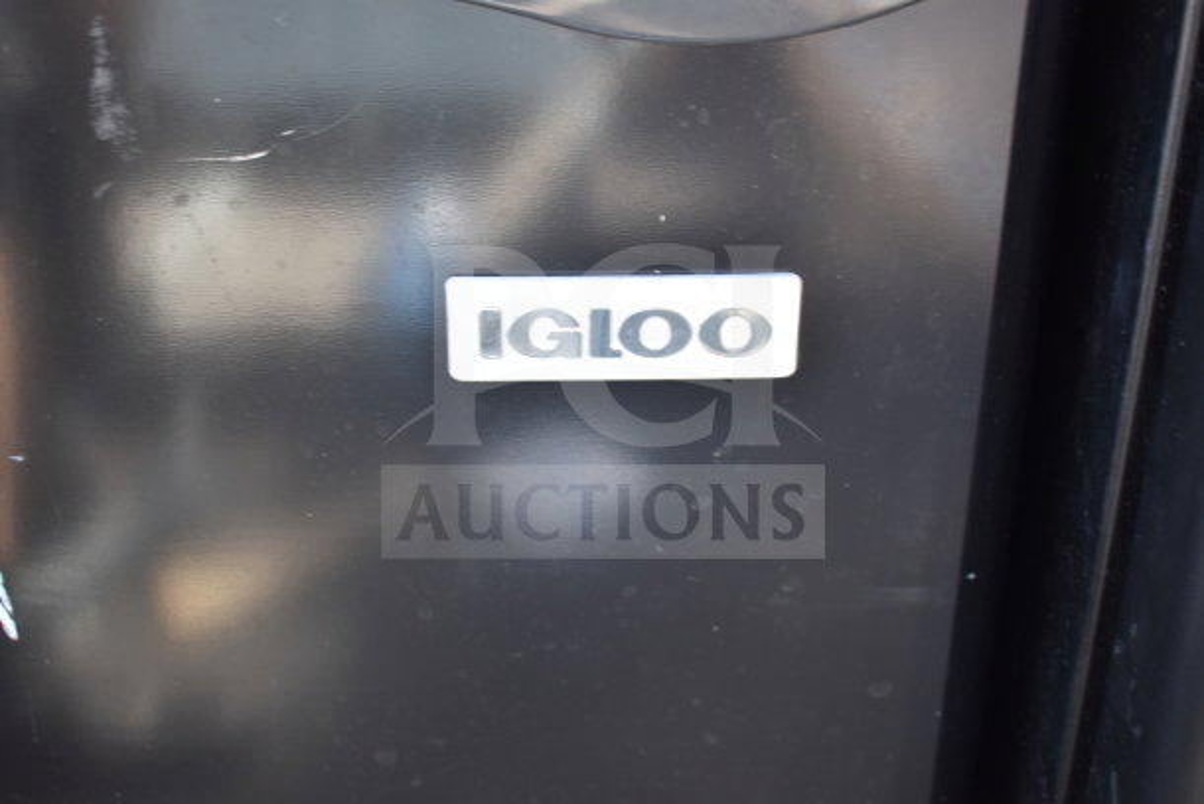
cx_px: 602
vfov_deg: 28.1
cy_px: 402
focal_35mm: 48
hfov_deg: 41.1
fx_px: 1606
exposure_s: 1/50
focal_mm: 32
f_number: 4.5
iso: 320
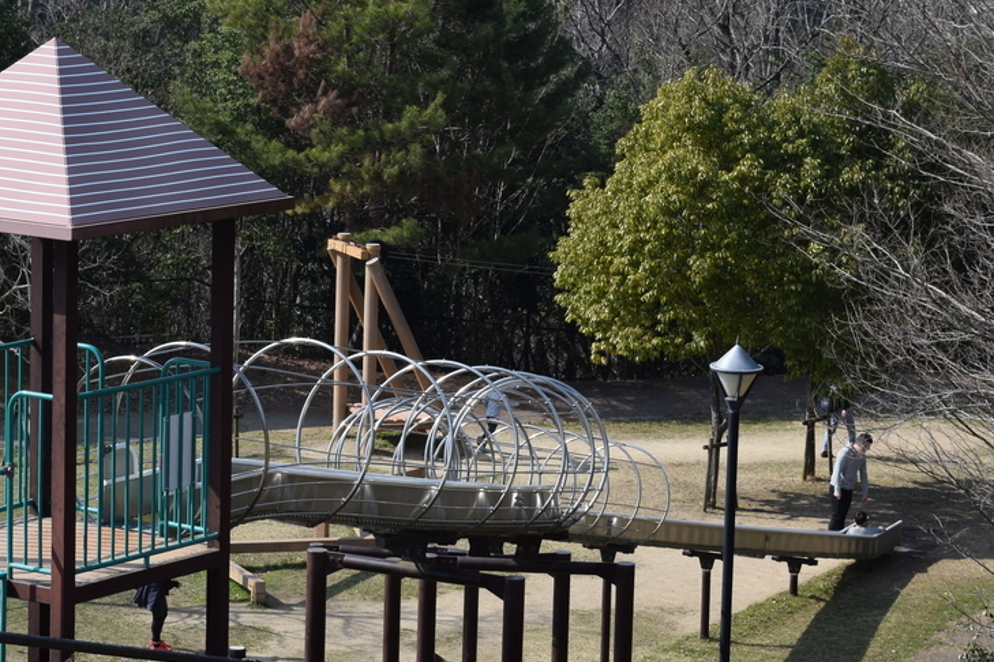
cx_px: 383
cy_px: 330
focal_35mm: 136
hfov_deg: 15.1
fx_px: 3750
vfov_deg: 10.1
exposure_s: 1/320
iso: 200
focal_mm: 55
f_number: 9
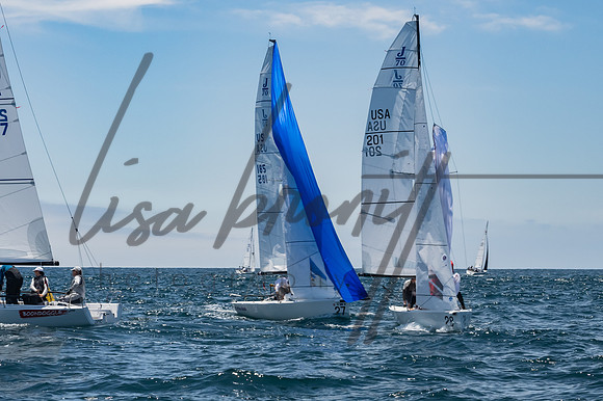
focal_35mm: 123
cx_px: 302
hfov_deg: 16.7
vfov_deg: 11.1
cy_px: 200
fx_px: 2059
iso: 640
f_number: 14
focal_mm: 82
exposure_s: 1/1250
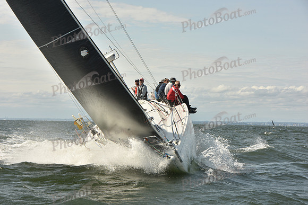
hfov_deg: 20.4
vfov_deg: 13.7
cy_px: 102
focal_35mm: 100
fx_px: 856
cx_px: 154
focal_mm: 100
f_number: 10
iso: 250
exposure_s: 1/800
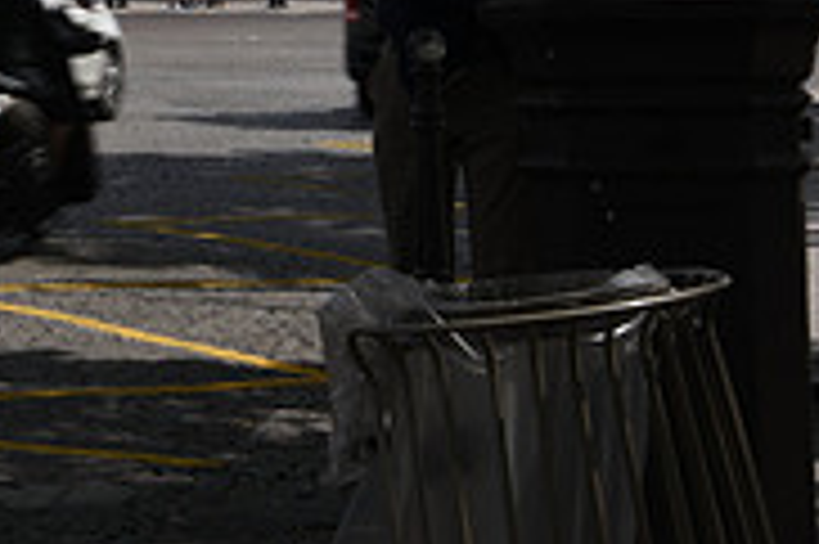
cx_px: -194
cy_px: -115
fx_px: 3478
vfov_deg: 8.8
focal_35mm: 153
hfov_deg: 13.0
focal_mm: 48
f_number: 32
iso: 64
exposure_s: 1/20
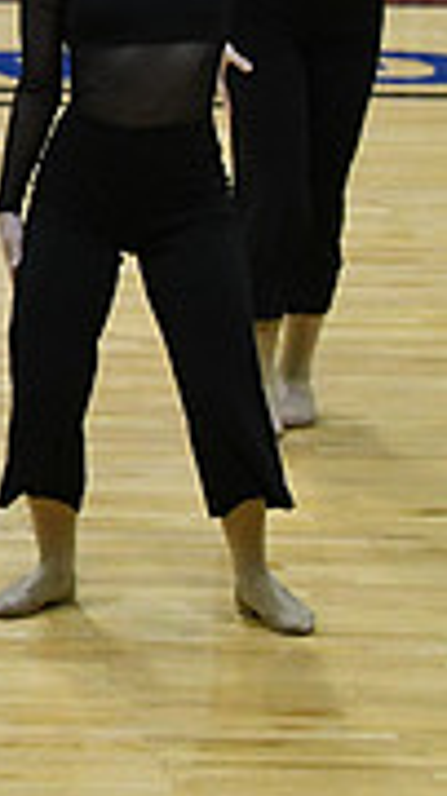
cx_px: -832
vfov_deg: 4.6
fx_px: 9817
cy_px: 108
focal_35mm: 465
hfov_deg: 2.6
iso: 5000
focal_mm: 92
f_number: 4
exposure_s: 1/500
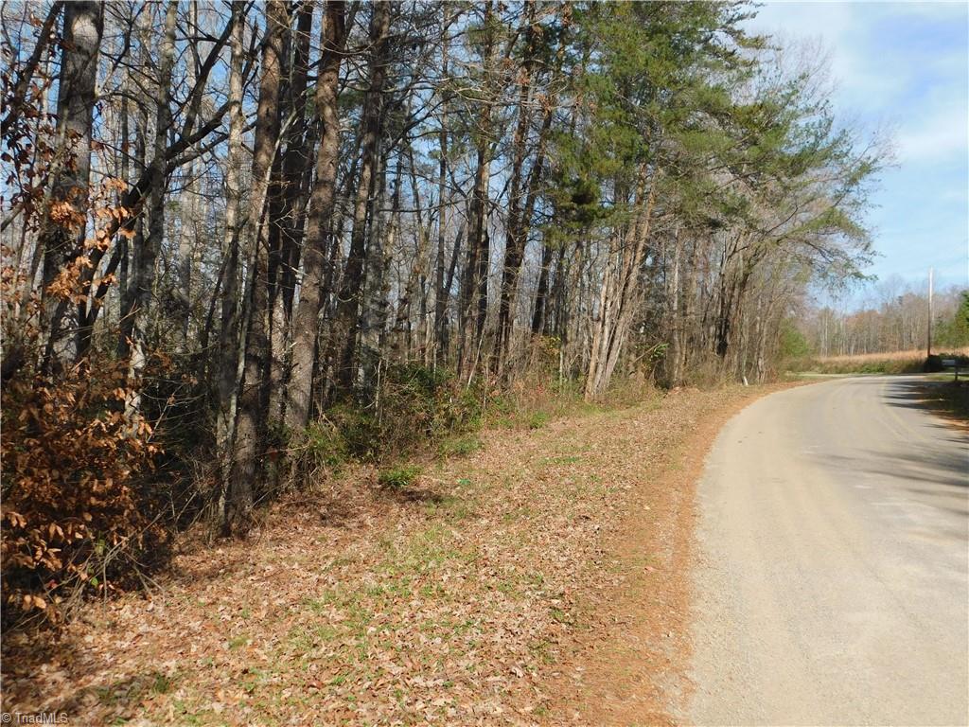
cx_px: 484
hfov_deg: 51.4
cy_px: 364
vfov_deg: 39.7
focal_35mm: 36
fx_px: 1008
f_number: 3.5
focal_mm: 6.3
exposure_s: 1/800
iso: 125
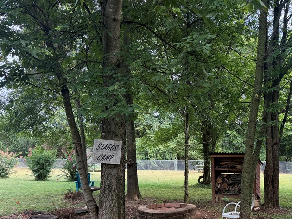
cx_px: 203
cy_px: 156
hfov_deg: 46.8
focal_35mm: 39
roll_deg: +1.2
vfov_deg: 36.2
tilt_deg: -2.3
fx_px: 329
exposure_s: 1/299
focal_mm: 6.76
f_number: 1.78
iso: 100
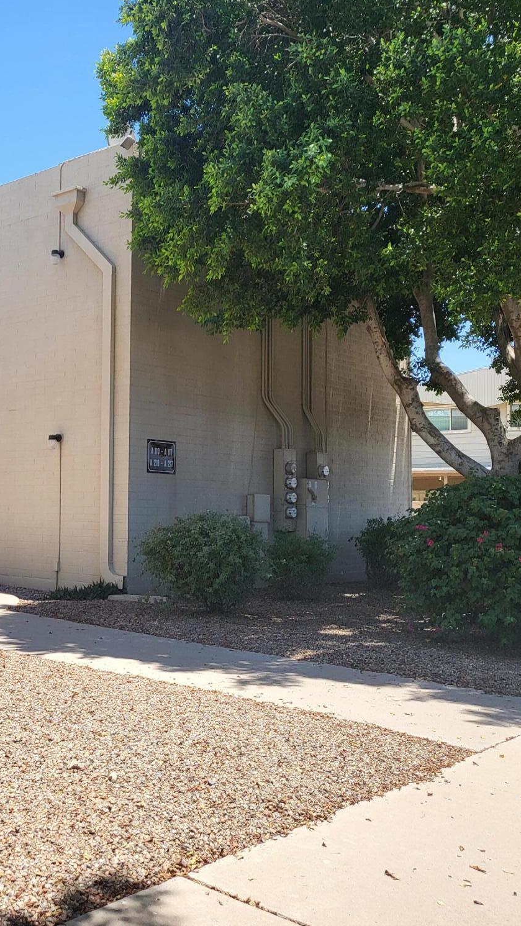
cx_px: 34
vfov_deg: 52.8
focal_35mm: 38
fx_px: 933
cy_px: 463
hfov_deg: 29.6
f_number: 1.8
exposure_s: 1/1365
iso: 50
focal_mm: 4.25
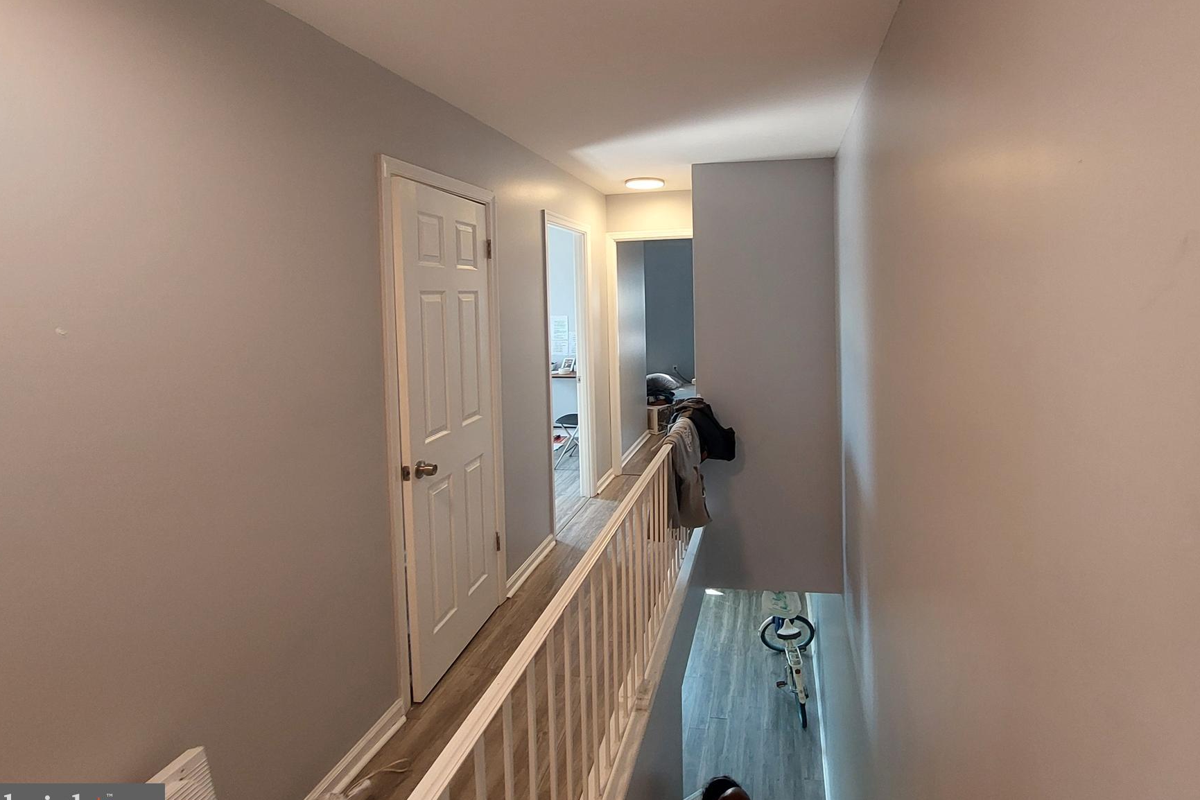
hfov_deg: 95.8
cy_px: 308
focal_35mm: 16
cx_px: 702
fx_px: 533
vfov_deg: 72.7
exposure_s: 1/60
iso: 160
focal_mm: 1.74
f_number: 2.2
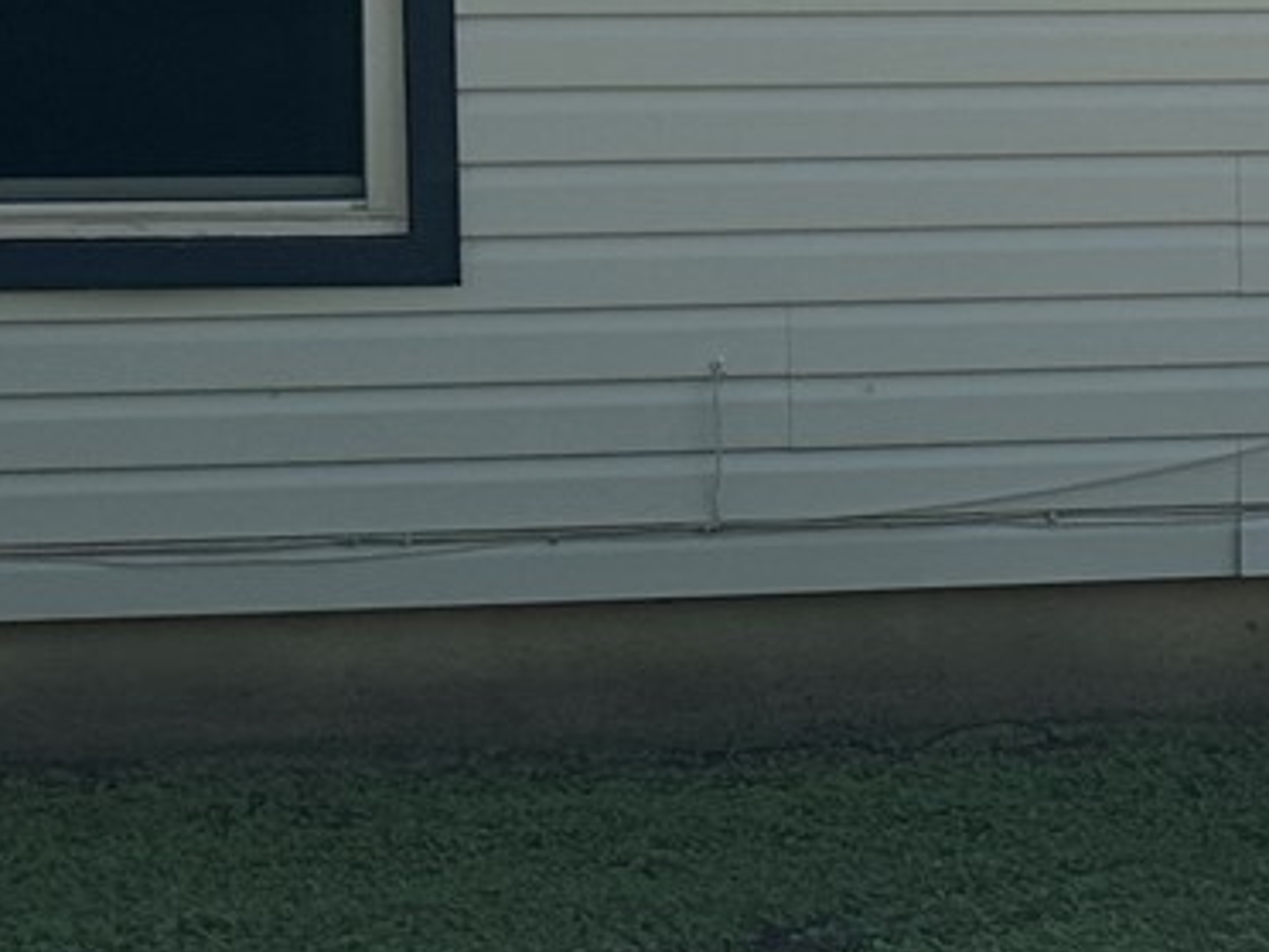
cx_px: 2146
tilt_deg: -3.1
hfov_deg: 13.6
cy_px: 96
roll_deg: -0.5
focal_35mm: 132
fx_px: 4839
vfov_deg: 11.2
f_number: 1.78
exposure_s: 1/5525
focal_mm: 6.86
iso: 80
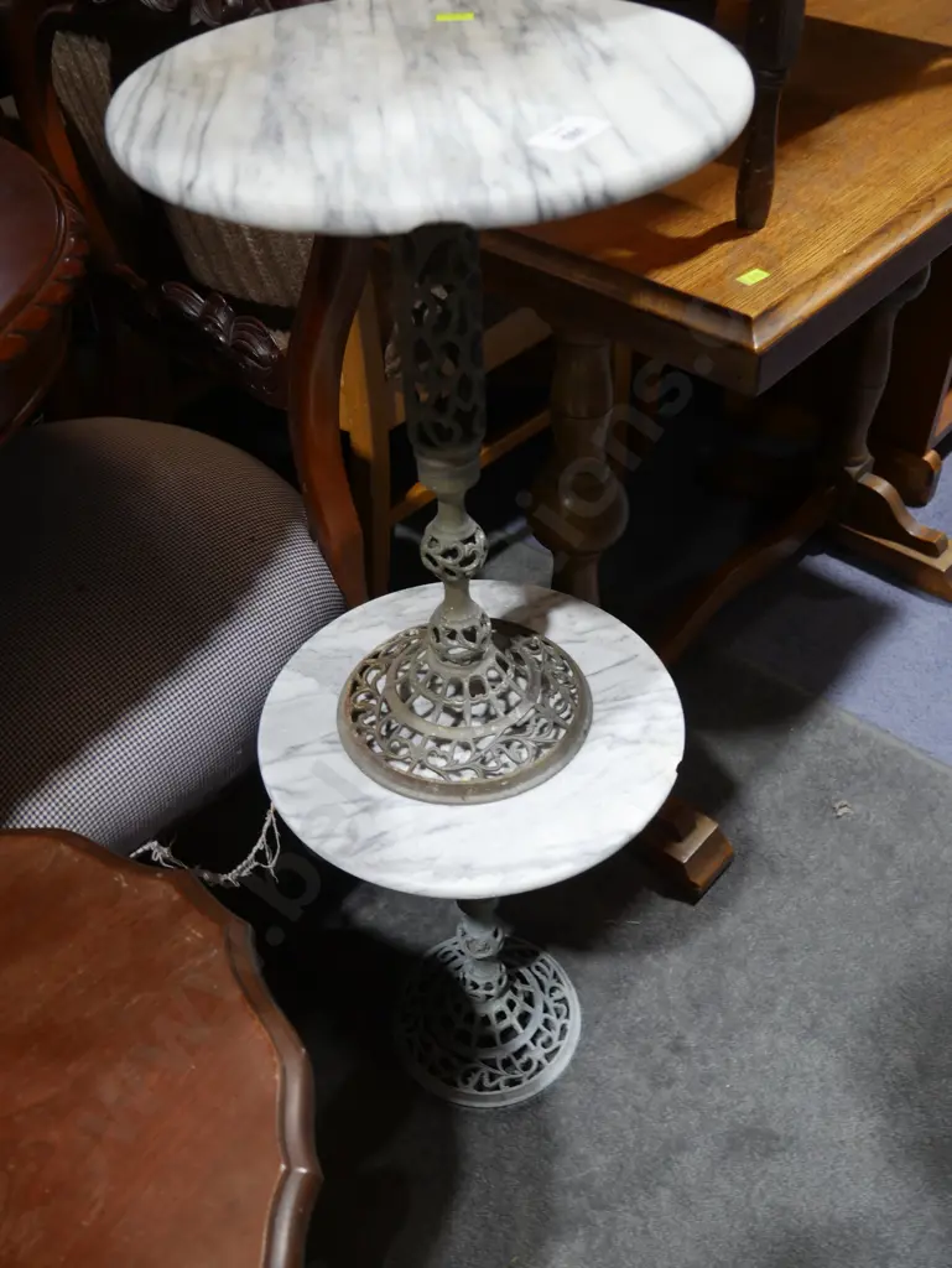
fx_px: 1172
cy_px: 634
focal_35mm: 32
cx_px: 476
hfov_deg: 44.2
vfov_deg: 56.8
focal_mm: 16
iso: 320
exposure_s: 1/60
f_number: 3.6
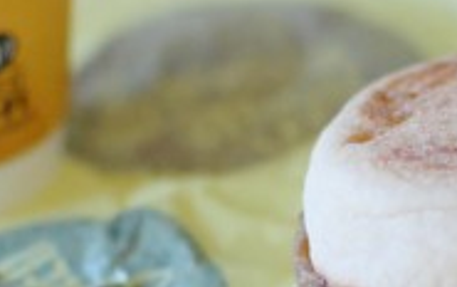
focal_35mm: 178
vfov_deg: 7.4
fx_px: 2215
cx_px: 238
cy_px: 84
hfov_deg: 11.8
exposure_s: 1/640
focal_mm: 35
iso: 1600
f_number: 1.8
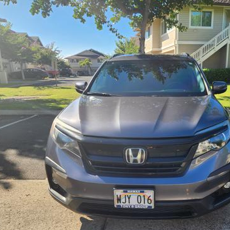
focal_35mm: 28
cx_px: 150
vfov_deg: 57.3
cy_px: 117
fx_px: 210
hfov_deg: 56.3
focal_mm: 5.4
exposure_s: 1/864
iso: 20
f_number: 1.8
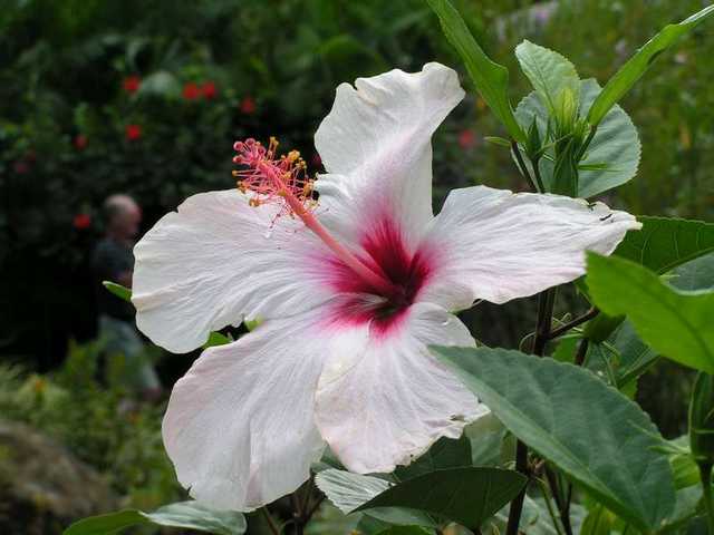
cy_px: 268
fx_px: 2455
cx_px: 357
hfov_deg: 16.6
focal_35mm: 119
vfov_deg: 12.5
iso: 50
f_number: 5.6
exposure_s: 1/250
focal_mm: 18.2
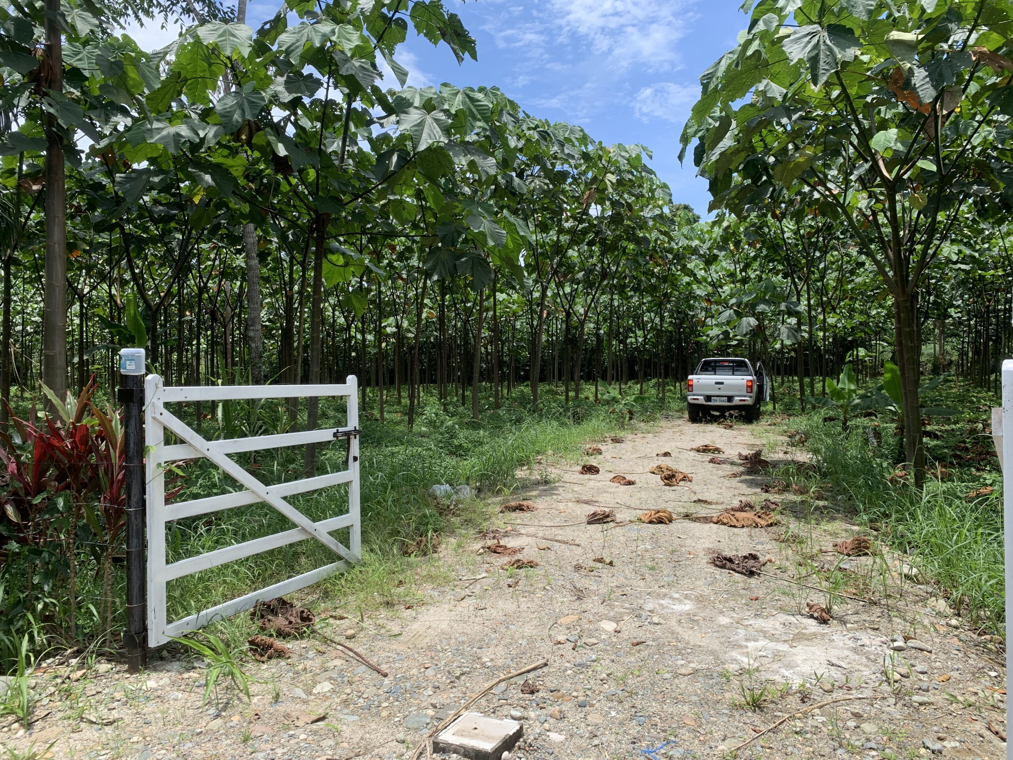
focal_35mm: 26
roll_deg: +1.3
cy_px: 380
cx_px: 506
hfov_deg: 67.3
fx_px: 761
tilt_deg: -0.3
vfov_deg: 53.1
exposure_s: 1/1536
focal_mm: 4.25
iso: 25
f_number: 1.8
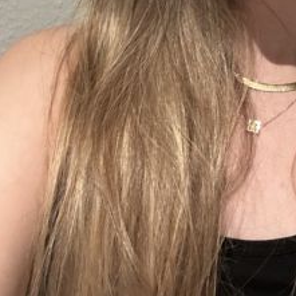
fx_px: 697
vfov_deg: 21.8
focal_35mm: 72
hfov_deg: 23.5
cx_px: 257
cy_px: -83
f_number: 1.9
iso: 320
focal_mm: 2.69
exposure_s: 1/25
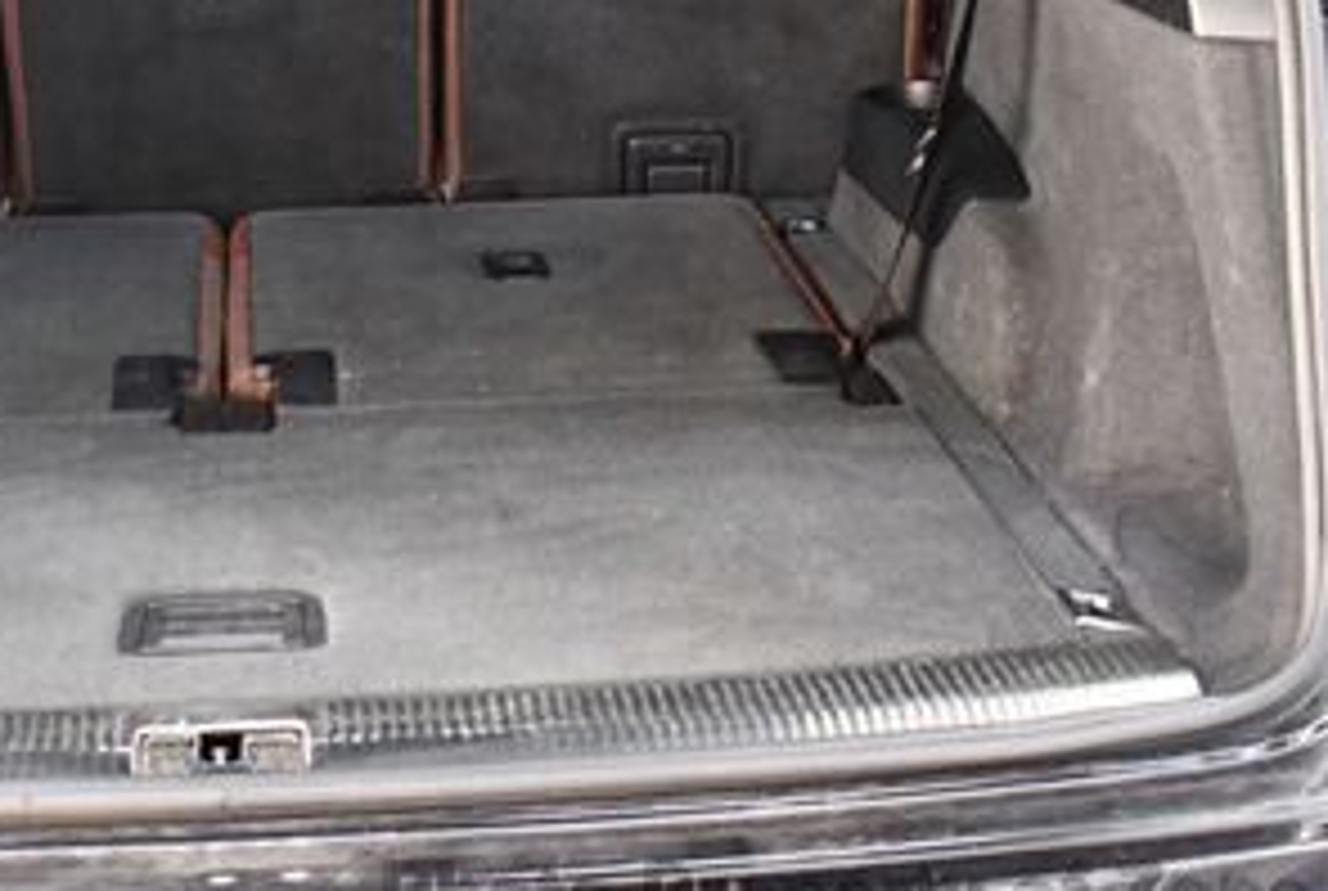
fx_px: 2883
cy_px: 22
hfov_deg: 25.6
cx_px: 329
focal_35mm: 78
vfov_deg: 17.2
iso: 3200
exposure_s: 1/60
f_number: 3.5
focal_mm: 18
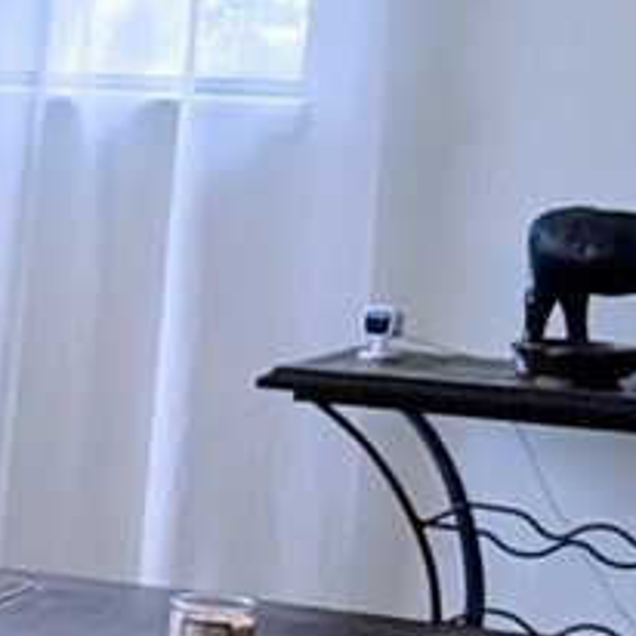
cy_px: 516
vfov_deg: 10.6
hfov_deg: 8.5
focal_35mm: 165
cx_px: -1411
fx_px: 3430
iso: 23
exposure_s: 1/752
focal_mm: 6.9
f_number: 1.68
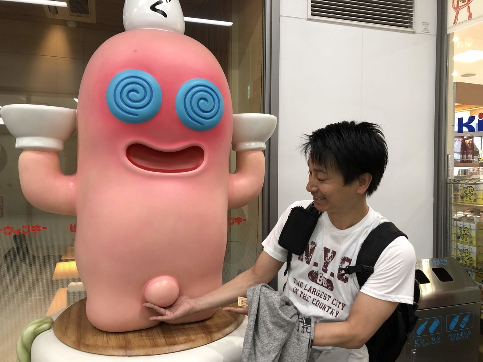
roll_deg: -1.2
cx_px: 242
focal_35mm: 28
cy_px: 181
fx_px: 391
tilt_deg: -3.3
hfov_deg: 63.4
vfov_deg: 49.7
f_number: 1.8
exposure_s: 1/24
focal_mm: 3.99
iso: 40
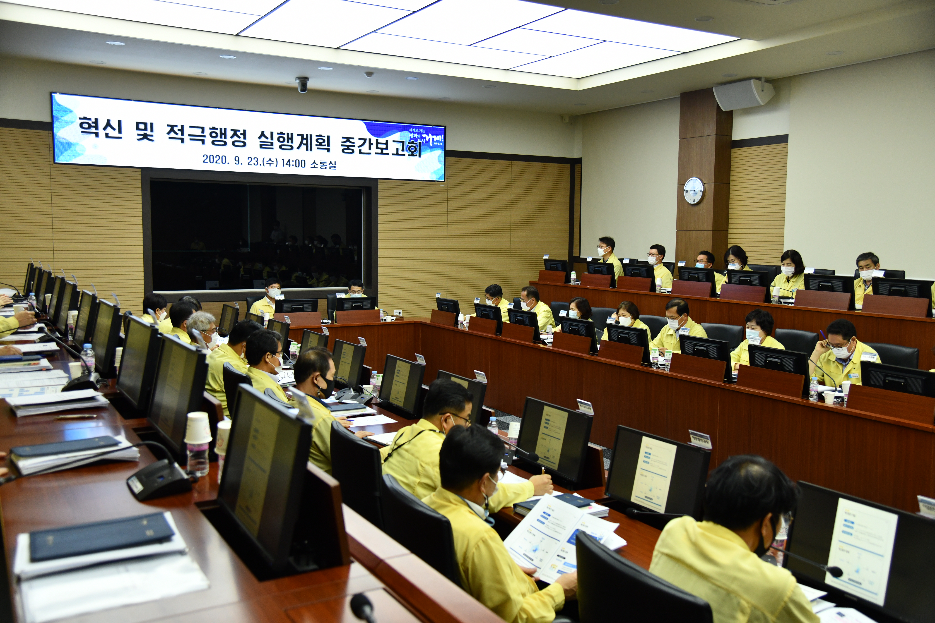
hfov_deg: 55.8
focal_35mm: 34
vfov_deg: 38.9
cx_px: 468
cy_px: 312
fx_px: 883
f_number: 4
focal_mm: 34
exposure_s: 1/250
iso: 1400
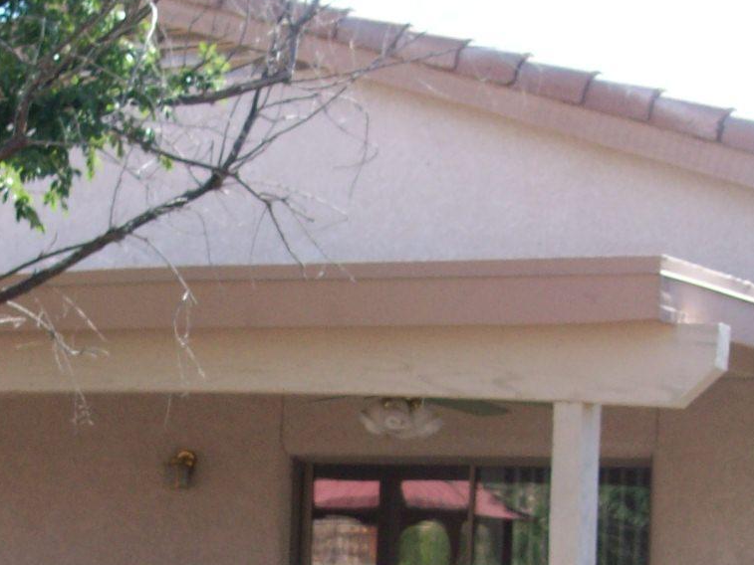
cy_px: 446
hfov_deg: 21.2
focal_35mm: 92
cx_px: 267
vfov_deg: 16.0
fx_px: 2004
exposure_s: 1/315
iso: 64
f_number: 2.8
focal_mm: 5.7
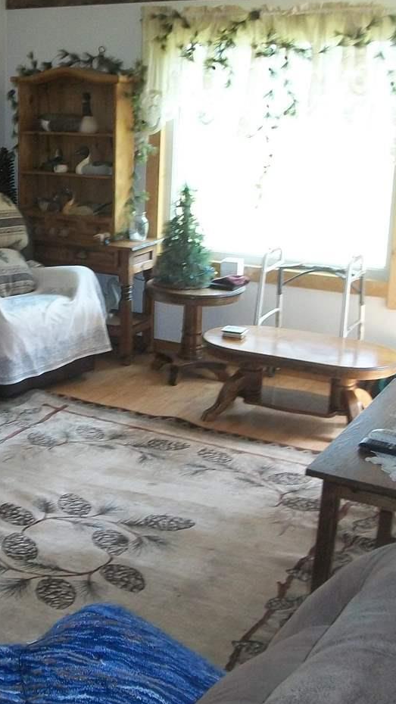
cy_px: 349
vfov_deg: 42.9
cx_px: -4
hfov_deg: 23.8
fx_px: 896
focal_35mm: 48
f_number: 2.9
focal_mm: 5.7
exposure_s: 1/60
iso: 240
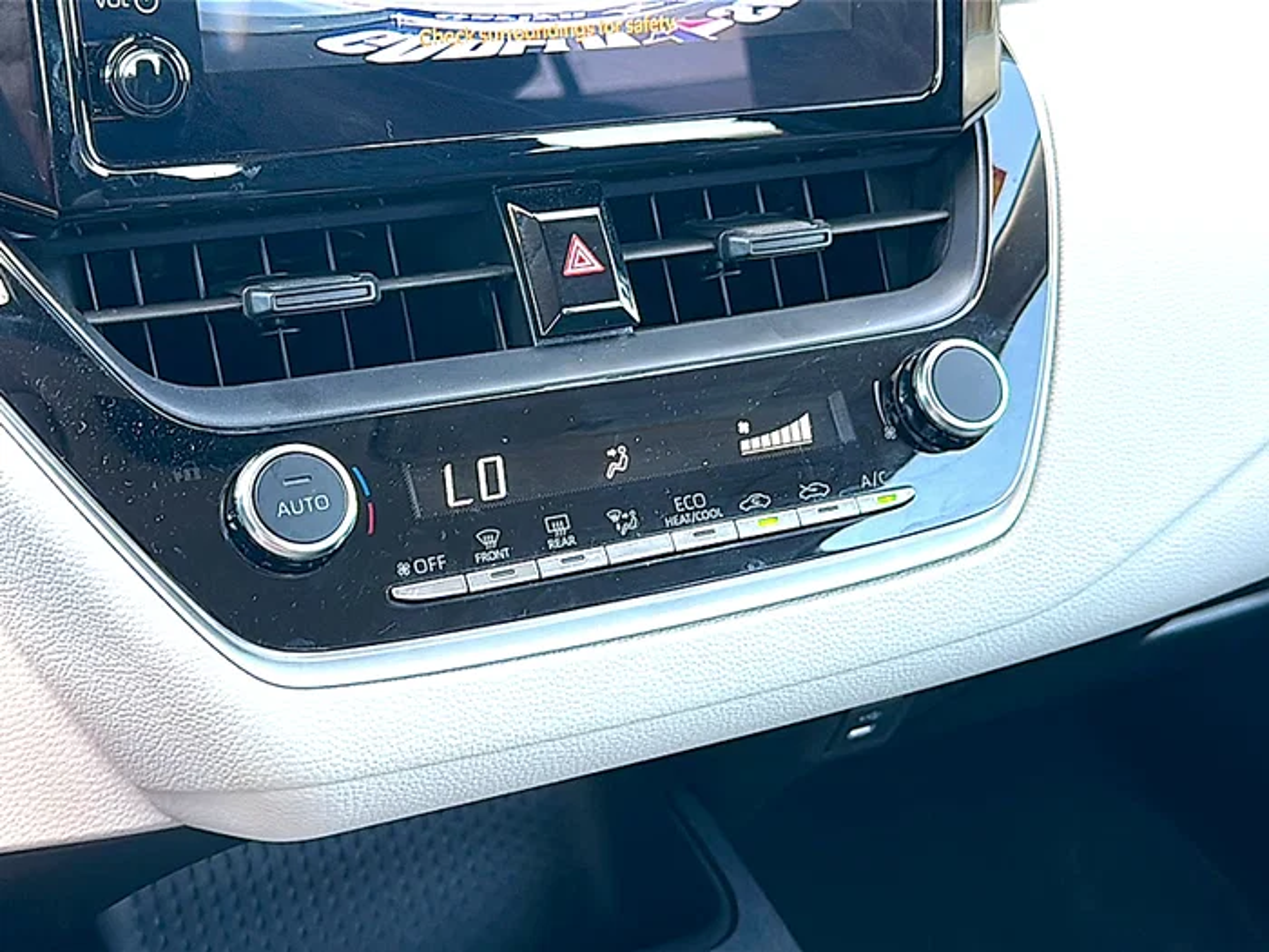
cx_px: 634
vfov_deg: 33.6
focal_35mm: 43
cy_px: 476
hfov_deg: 43.9
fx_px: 1576
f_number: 1.78
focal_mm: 6.86
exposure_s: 1/113
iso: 64
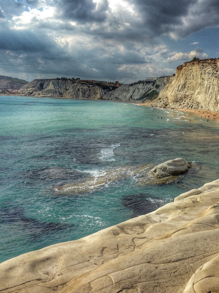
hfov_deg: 37.7
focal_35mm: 38
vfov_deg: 48.9
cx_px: 117
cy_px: 132
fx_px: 321
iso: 50
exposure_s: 1/2169
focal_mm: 4.12
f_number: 2.4
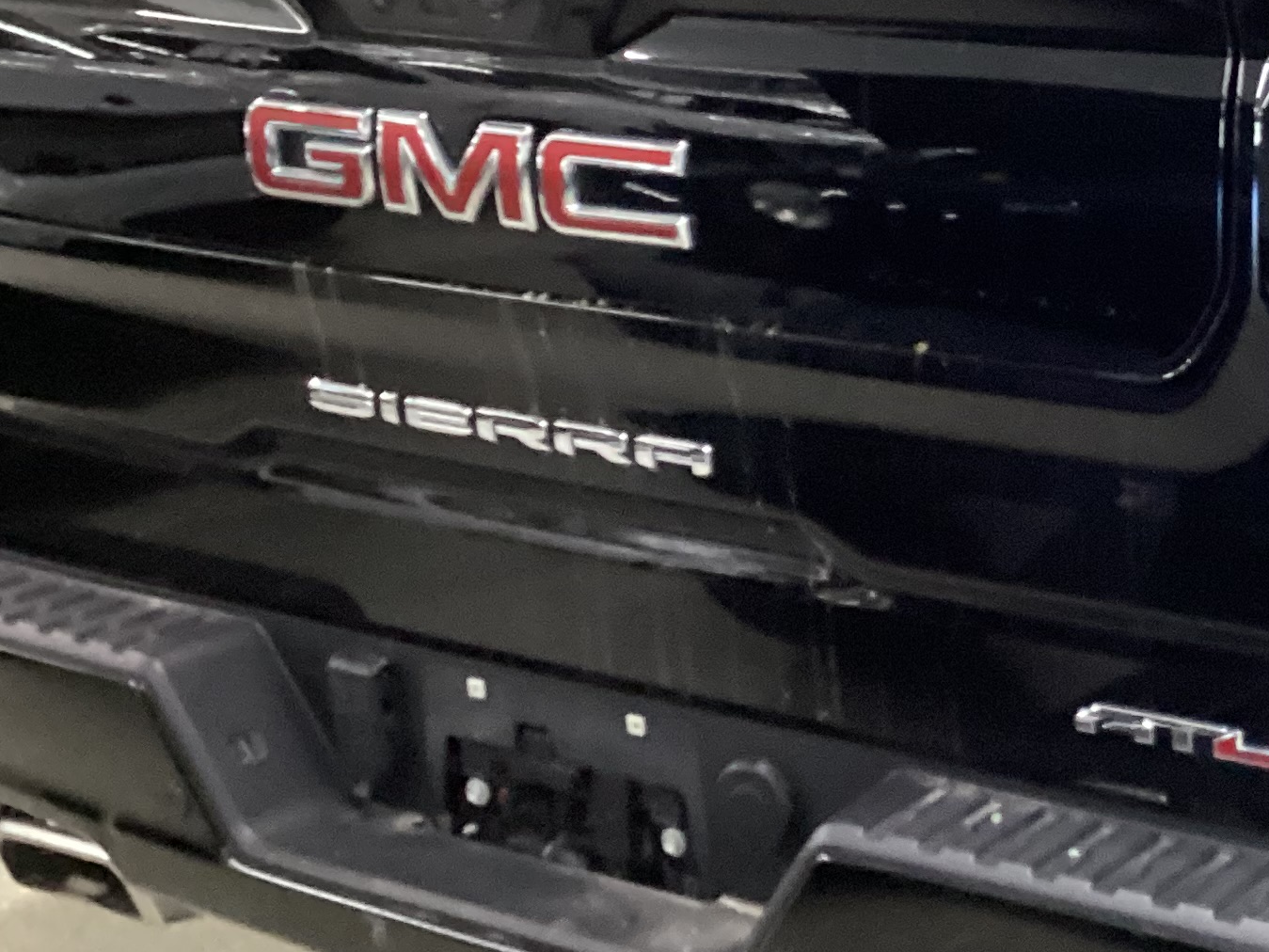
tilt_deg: -12.1
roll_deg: +0.7
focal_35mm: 75
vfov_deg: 19.5
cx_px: 1249
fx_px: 2750
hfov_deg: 24.8
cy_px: 238
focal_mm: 3.3
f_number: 2.4
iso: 320
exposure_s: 1/25
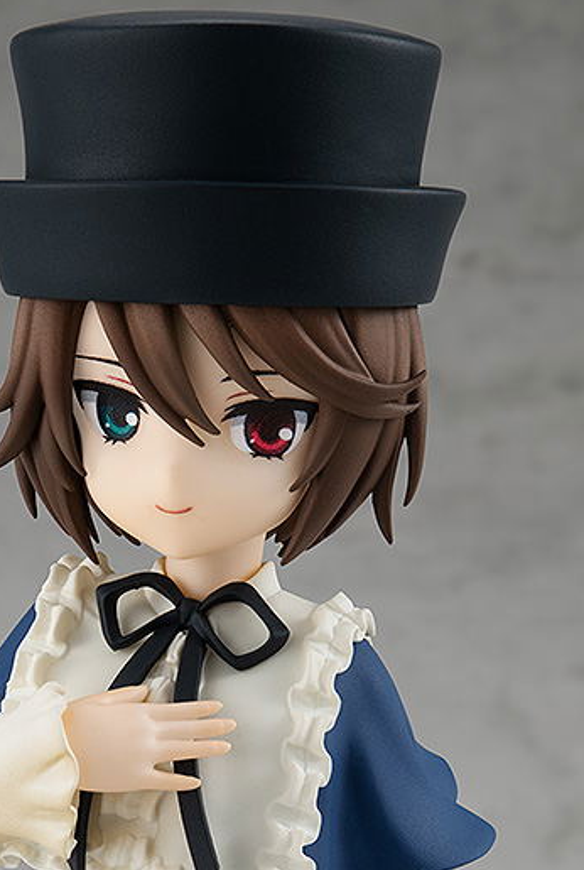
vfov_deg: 19.3
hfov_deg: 13.1
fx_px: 2541
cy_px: 657
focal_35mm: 105
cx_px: 214
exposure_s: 1/20
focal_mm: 60
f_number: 16
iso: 160
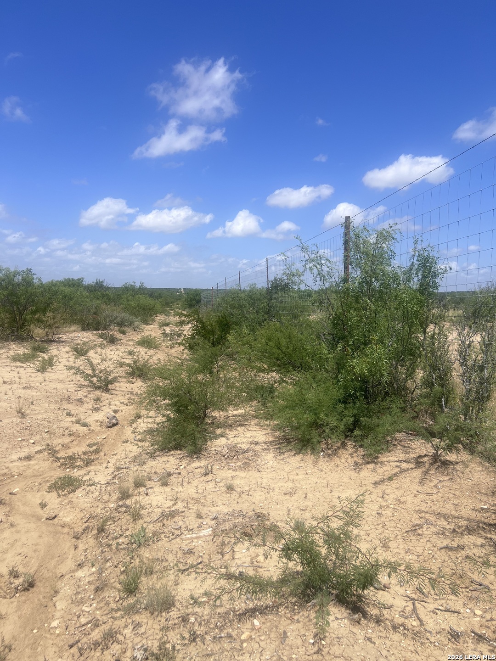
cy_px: 330
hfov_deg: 53.1
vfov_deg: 67.3
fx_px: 497
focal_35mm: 26
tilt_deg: -5.6
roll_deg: -0.6
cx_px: 248
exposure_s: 1/4274
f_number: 1.5
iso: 50
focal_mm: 5.7
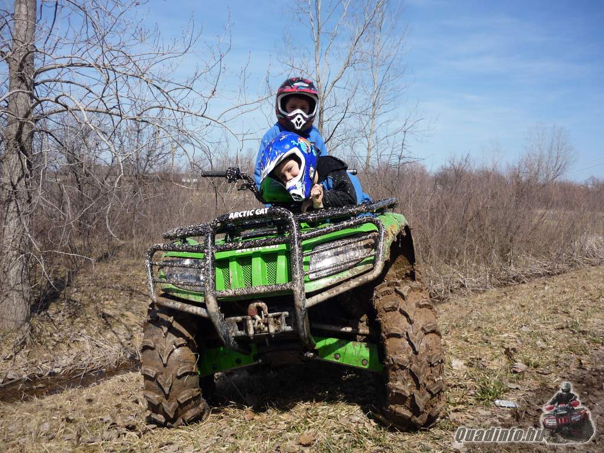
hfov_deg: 55.4
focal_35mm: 33
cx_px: 302
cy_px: 226
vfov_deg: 42.9
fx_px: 576
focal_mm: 5.5
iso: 100
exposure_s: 1/200
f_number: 8
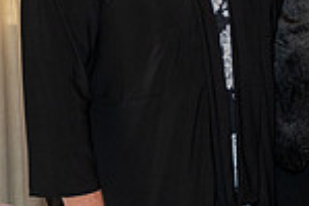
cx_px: 319
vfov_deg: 12.2
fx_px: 935
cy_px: -55
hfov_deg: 18.2
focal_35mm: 109
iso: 1000
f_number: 2.8
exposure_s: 1/50
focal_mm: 28
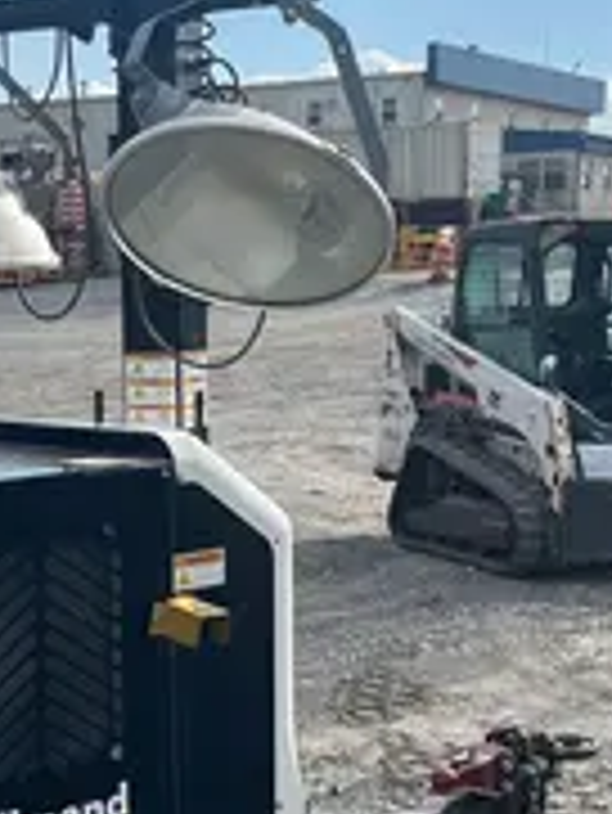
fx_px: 1860
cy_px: 506
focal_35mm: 79
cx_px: -45
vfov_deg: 24.6
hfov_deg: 18.1
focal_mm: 5.1
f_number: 1.6
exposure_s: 1/3049
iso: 50
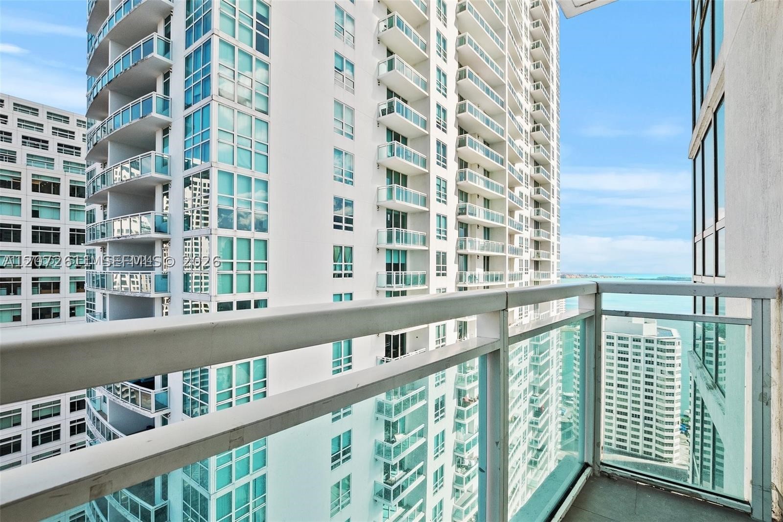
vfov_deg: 77.3
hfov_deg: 100.4
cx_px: 392
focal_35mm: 15
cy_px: 261
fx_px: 326
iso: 200
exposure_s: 1/400
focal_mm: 10
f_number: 8
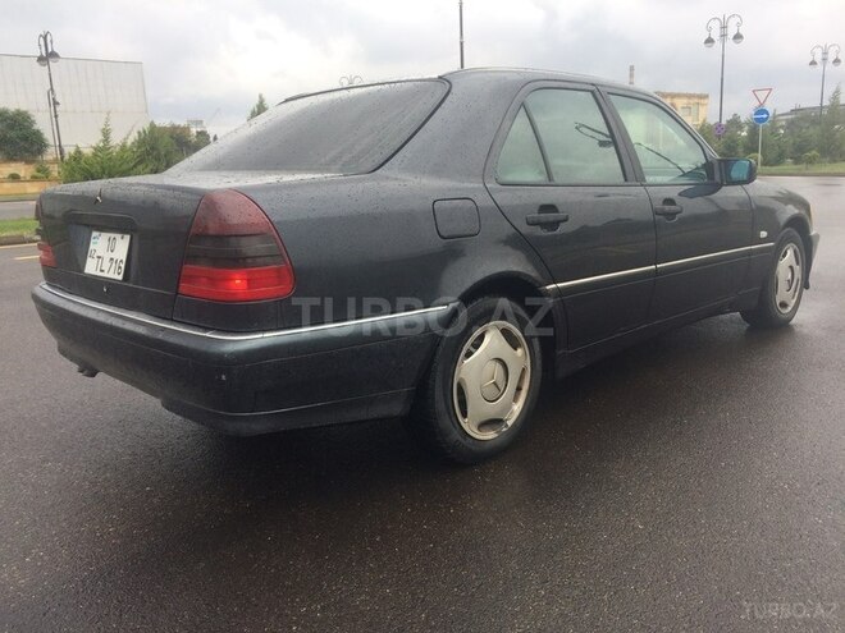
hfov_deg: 61.7
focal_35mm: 29
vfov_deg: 48.2
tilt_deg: -12.8
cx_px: 422
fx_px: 708
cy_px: 316
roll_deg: +2.3
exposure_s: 1/622
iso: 32
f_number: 2.2
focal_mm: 4.15
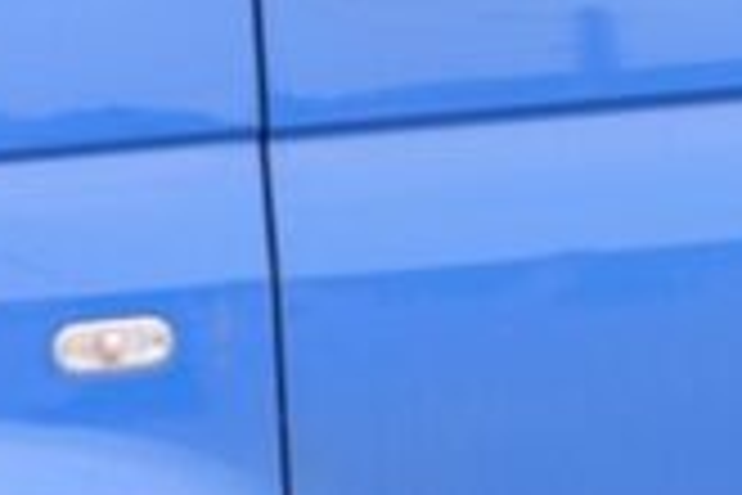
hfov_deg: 6.3
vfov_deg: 4.3
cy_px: -196
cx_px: 1430
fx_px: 6533
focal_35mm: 317
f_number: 5.6
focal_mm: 50
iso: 400
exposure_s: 1/280
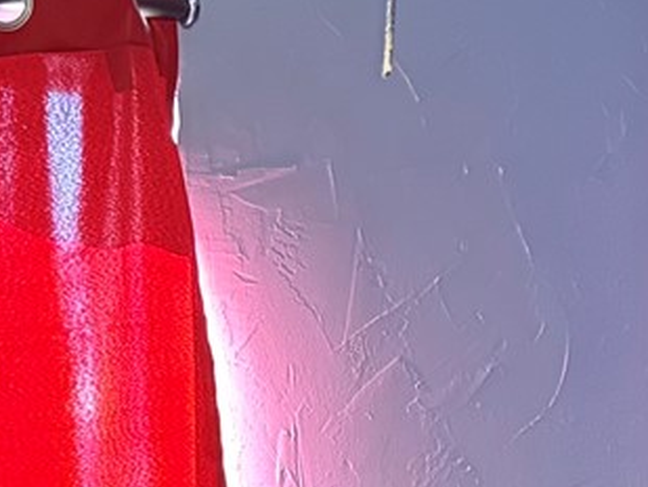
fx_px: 2978
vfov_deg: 8.7
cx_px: 518
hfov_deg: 12.4
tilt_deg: -8.6
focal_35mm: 159
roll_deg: +1.1
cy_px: 1026
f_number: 1.78
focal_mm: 6.76
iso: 1250
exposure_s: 1/30
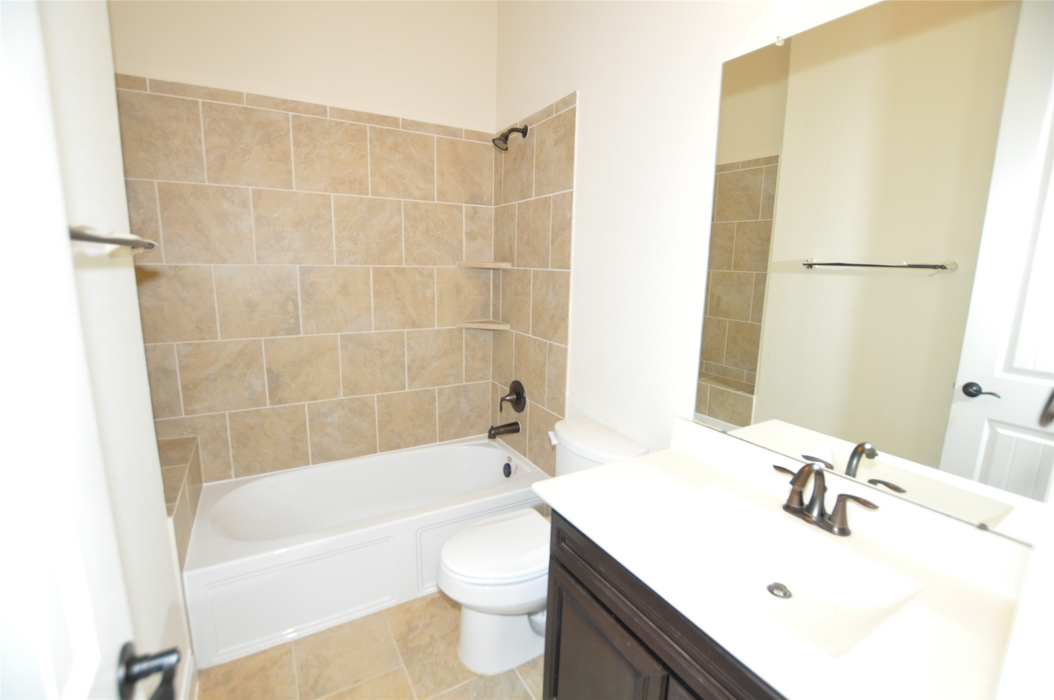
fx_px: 439
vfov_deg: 77.2
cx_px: 527
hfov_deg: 100.5
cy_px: 350
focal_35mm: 15
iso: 800
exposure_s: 1/60
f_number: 4
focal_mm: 10
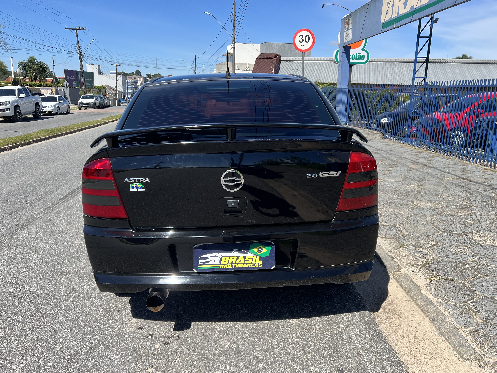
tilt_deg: -14.4
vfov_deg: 51.4
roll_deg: -1.4
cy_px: 186
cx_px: 247
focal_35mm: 27
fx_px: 388
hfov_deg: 65.3
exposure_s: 1/2841
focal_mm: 5.7
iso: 50
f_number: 1.5
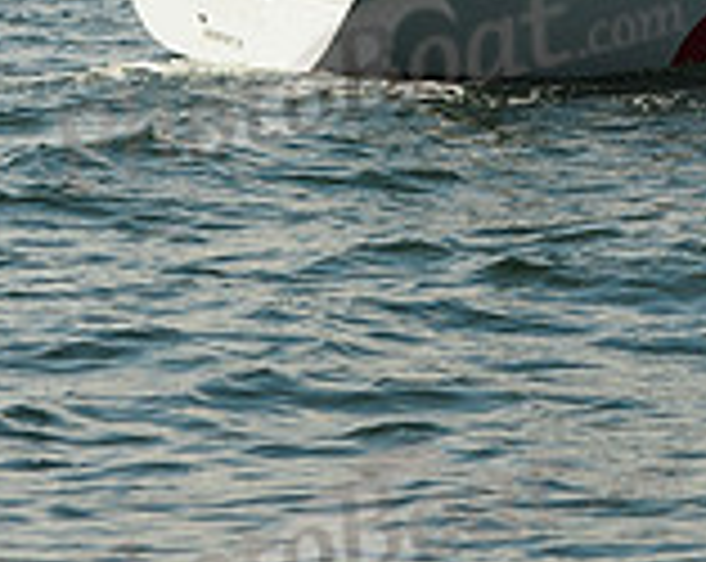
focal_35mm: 243
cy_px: -216
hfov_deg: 7.9
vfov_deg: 6.3
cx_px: 917
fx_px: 5068
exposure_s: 1/1250
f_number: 7.1
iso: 320
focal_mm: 70
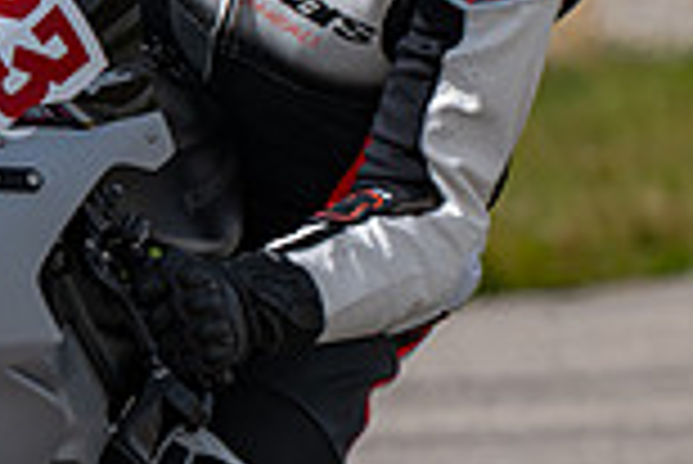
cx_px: -58
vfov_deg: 0.6
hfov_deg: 0.9
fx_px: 43429
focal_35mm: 2254
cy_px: 187
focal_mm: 600
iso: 140
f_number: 6.3
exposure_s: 1/1250
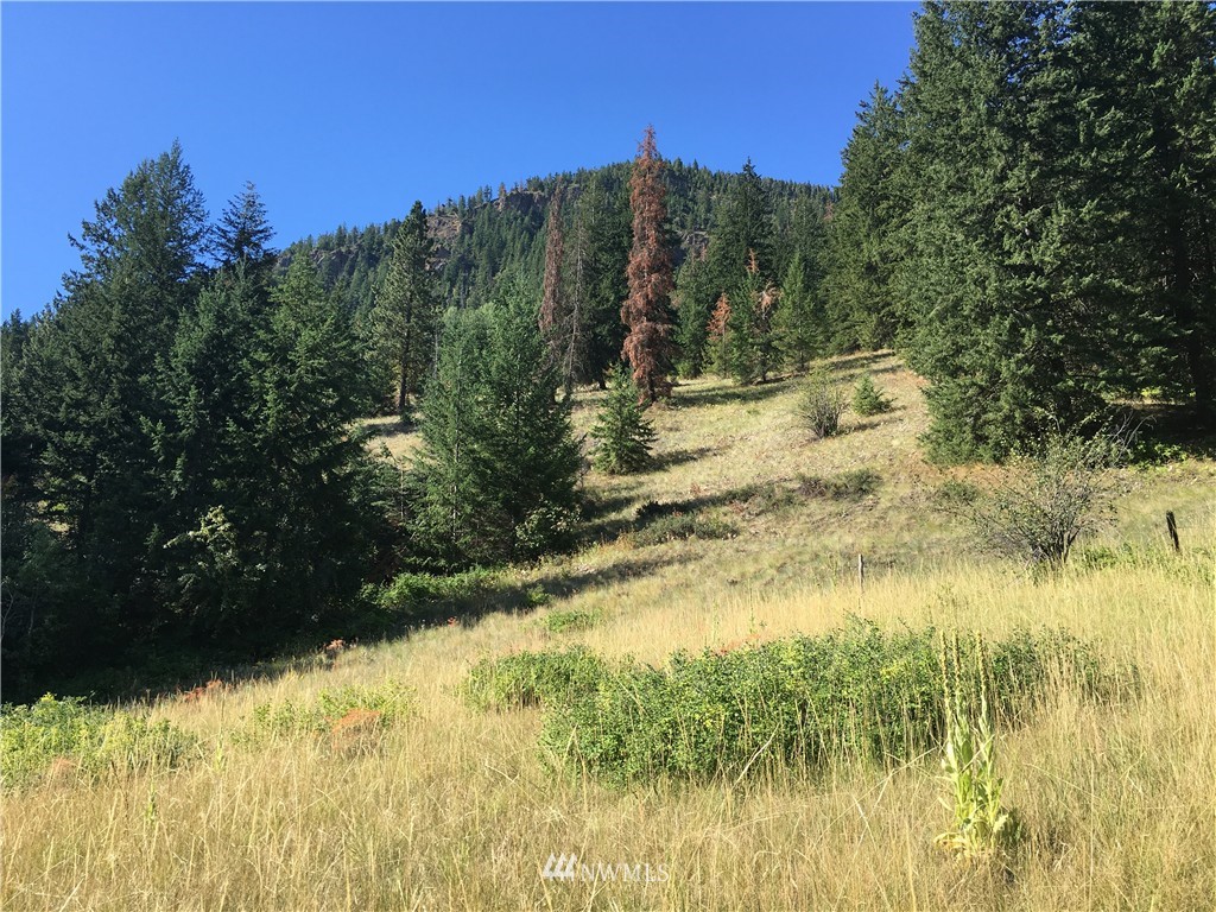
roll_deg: -1.5
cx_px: 608
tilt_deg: +15.2
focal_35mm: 29
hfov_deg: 61.7
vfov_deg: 48.2
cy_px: 456
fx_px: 1019
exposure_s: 1/601
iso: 25
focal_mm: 4.15
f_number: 2.2
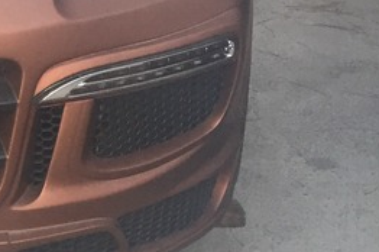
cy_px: -3
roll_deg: +0.1
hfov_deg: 16.1
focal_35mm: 118
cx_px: -168
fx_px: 1241
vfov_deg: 11.5
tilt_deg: -16.9
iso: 100
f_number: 2.2
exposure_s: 1/33
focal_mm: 4.15
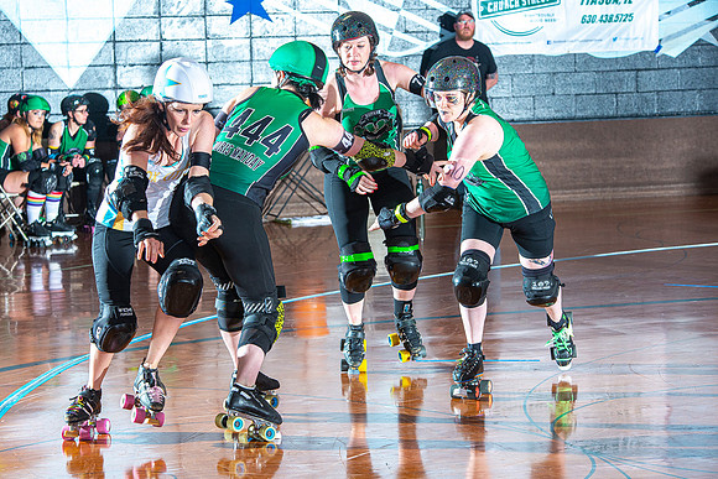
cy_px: 234
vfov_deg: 11.3
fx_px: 2413
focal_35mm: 121
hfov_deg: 16.9
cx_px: 305
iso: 640
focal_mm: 105
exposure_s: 1/160
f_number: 7.1
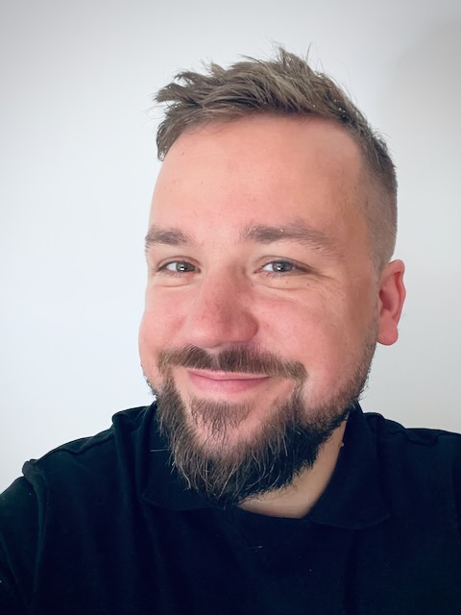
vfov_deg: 60.0
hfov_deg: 46.8
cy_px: 308
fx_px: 533
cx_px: 230
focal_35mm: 30
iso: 800
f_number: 2.2
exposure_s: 1/27
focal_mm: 2.71
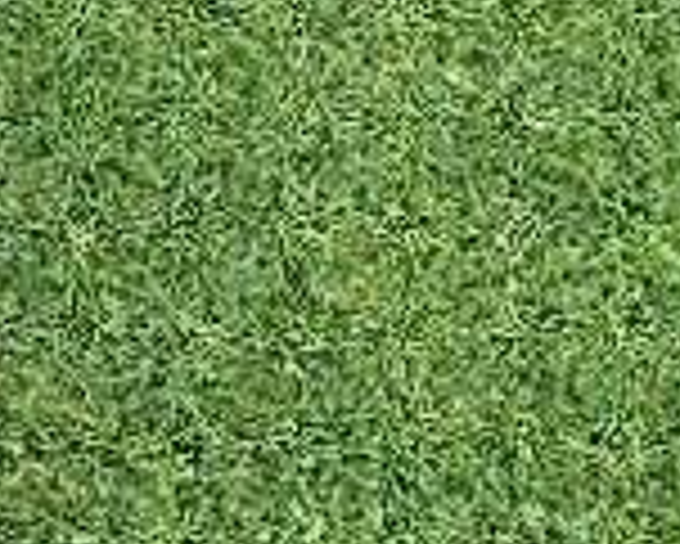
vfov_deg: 7.7
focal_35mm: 190
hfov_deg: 8.3
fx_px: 3826
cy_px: 1196
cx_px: -1495
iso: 12
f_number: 1.8
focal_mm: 6.4
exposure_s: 1/461
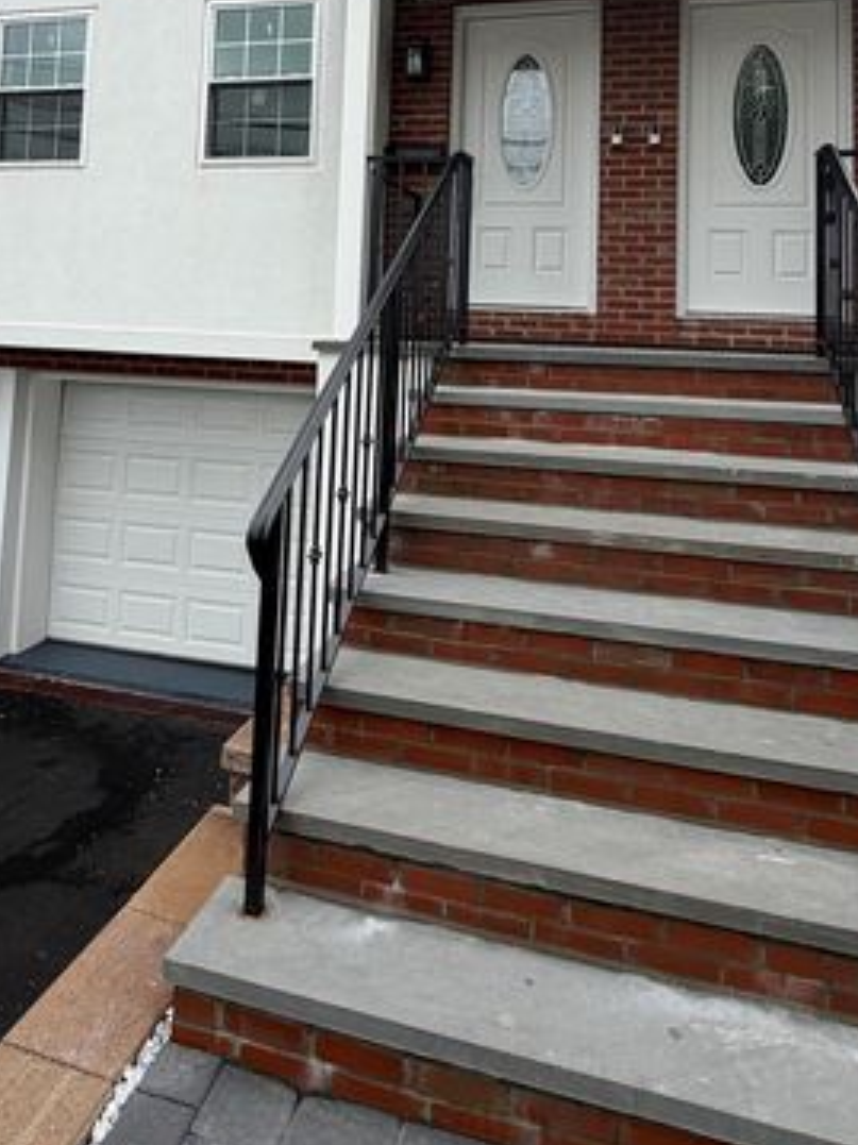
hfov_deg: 53.0
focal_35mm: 26
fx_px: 860
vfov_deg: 62.4
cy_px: 250
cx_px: 415
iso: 40
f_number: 2.2
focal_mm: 2.22
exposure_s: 1/726
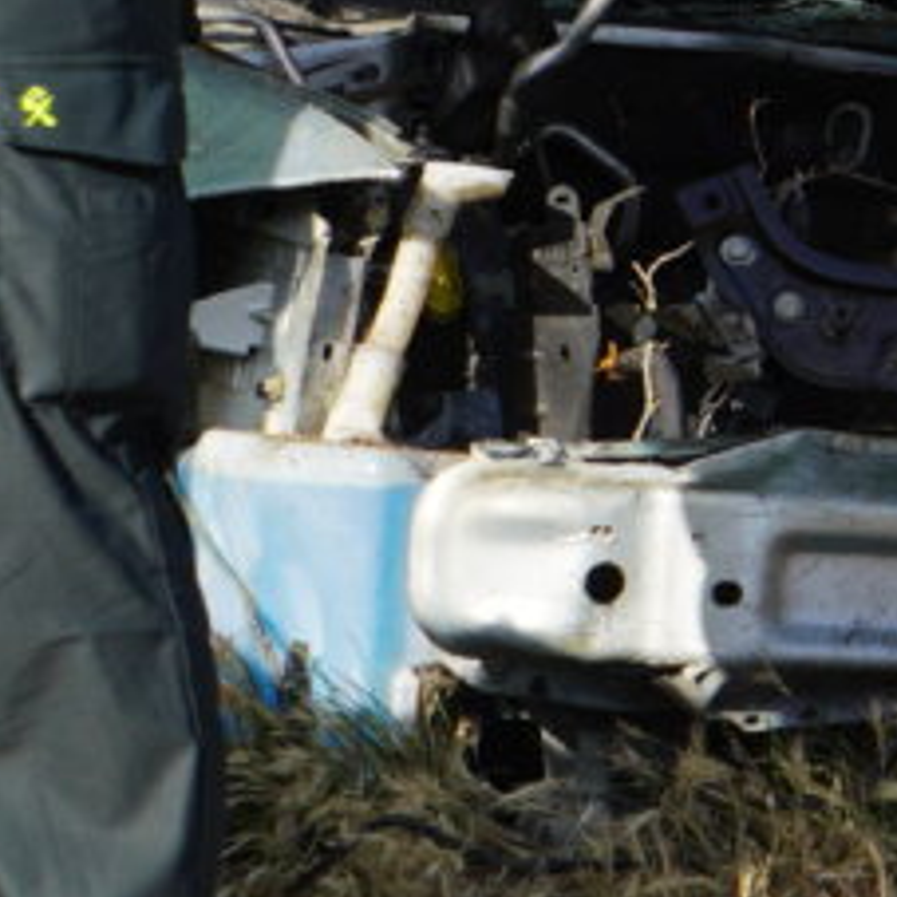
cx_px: 1513
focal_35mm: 395
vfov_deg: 4.4
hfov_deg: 4.4
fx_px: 11592
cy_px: 156
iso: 100
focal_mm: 55
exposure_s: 1/160
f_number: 8
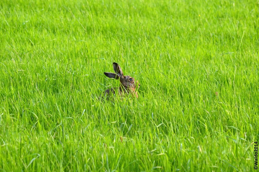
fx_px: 2154
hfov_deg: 6.9
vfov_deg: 4.6
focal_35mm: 300
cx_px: 130
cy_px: 86
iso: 400
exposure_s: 1/200
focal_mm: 200
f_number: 10
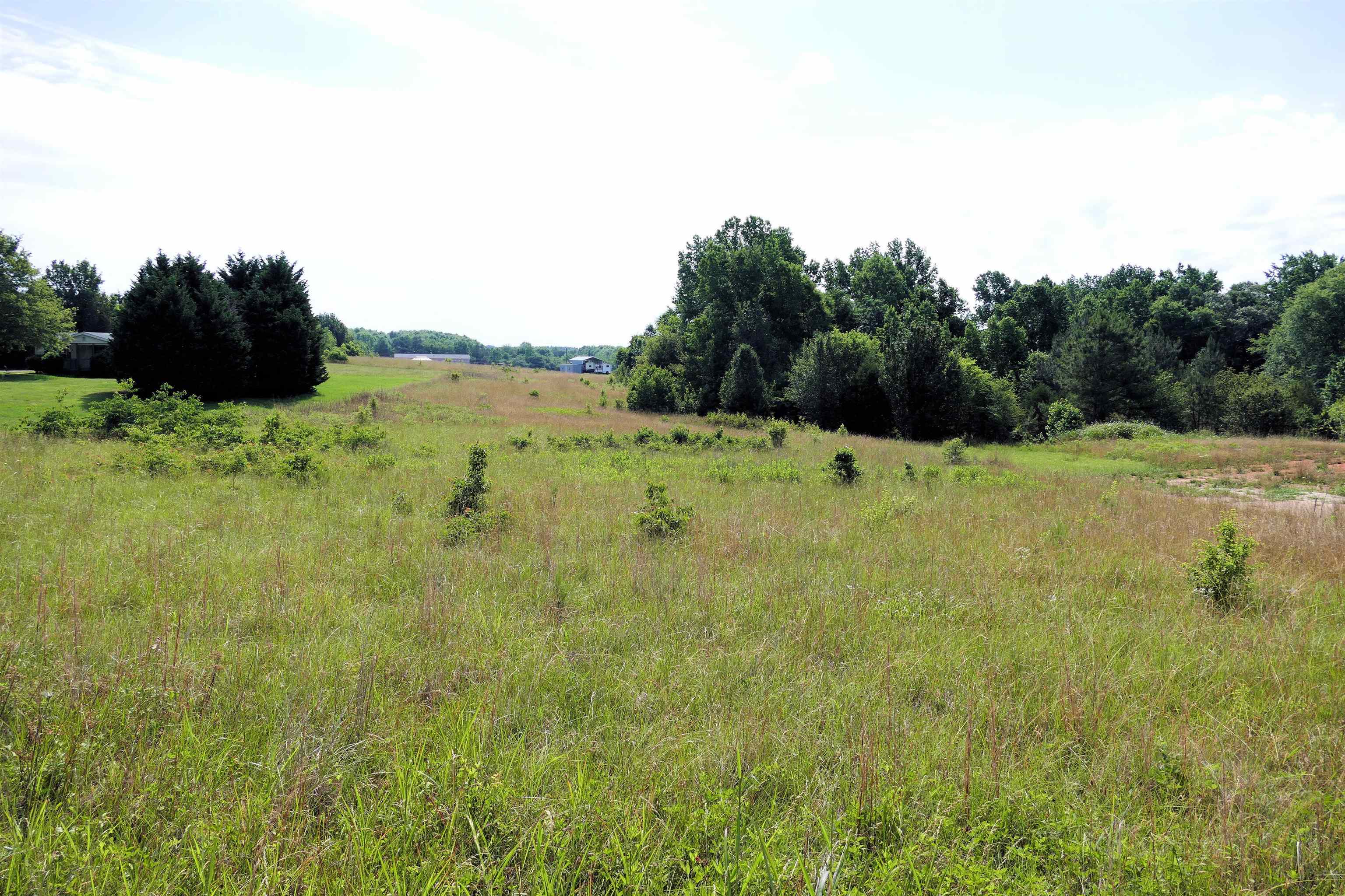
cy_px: 448
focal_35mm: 25
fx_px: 934
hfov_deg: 71.5
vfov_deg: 51.3
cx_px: 672
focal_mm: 9.12
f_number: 2.8
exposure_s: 1/2000
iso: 125
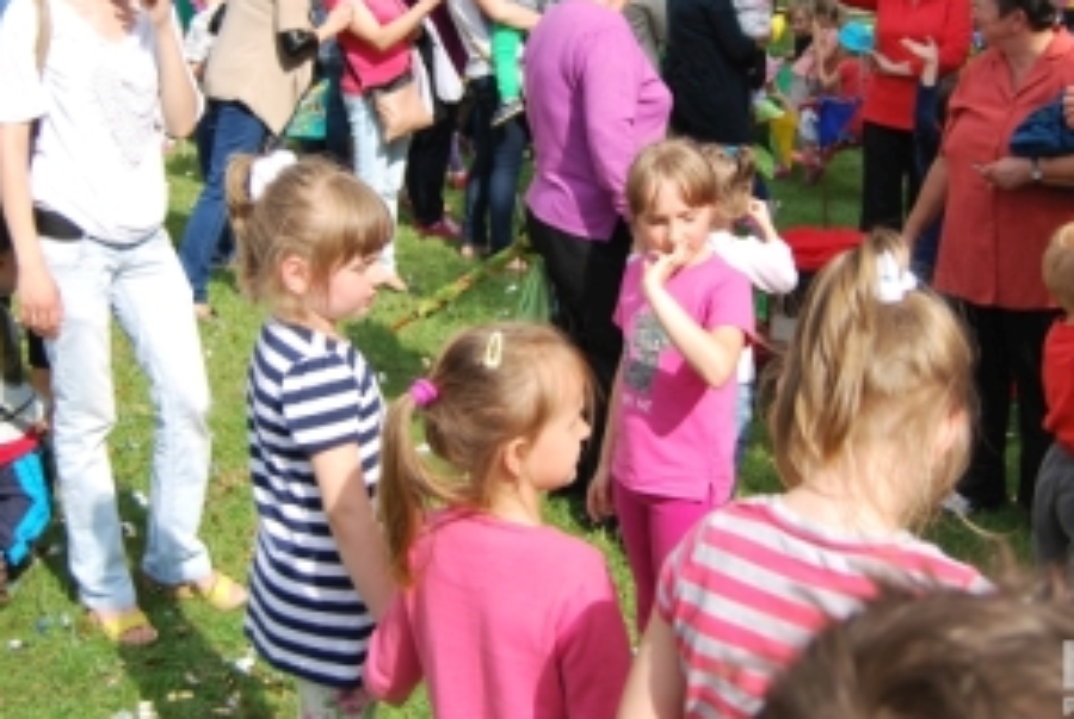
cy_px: 173
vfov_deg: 26.7
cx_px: 516
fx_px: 1494
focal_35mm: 50
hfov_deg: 39.5
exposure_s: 1/1000
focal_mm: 20
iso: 140
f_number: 4
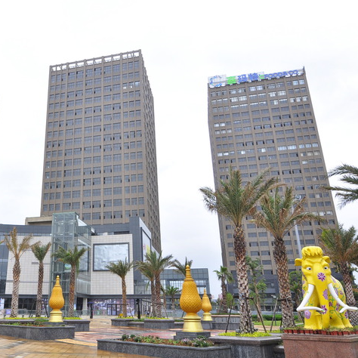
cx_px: 106
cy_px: 178
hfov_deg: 51.1
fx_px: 363
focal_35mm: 31
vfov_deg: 52.5
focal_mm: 16
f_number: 8
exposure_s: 1/320
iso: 400
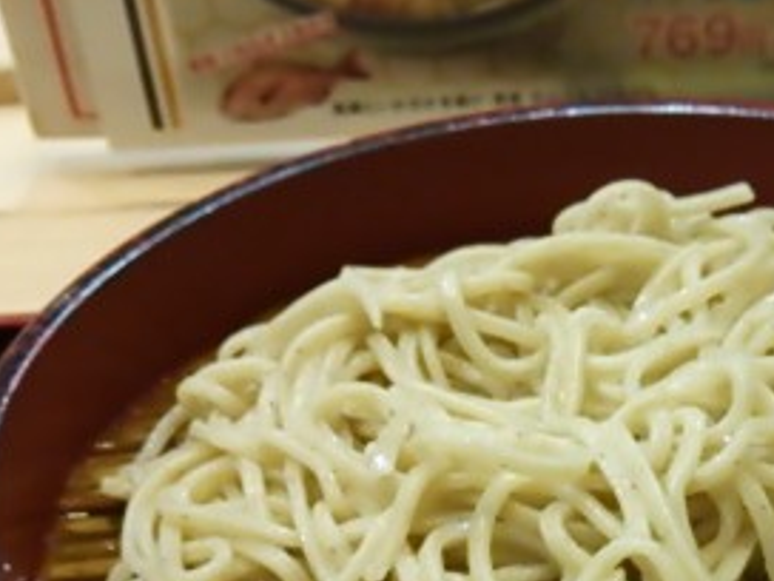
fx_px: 1476
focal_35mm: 66
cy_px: 675
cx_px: 652
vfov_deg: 20.9
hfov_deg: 28.6
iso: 320
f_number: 2.5
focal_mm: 4.21
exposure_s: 1/40
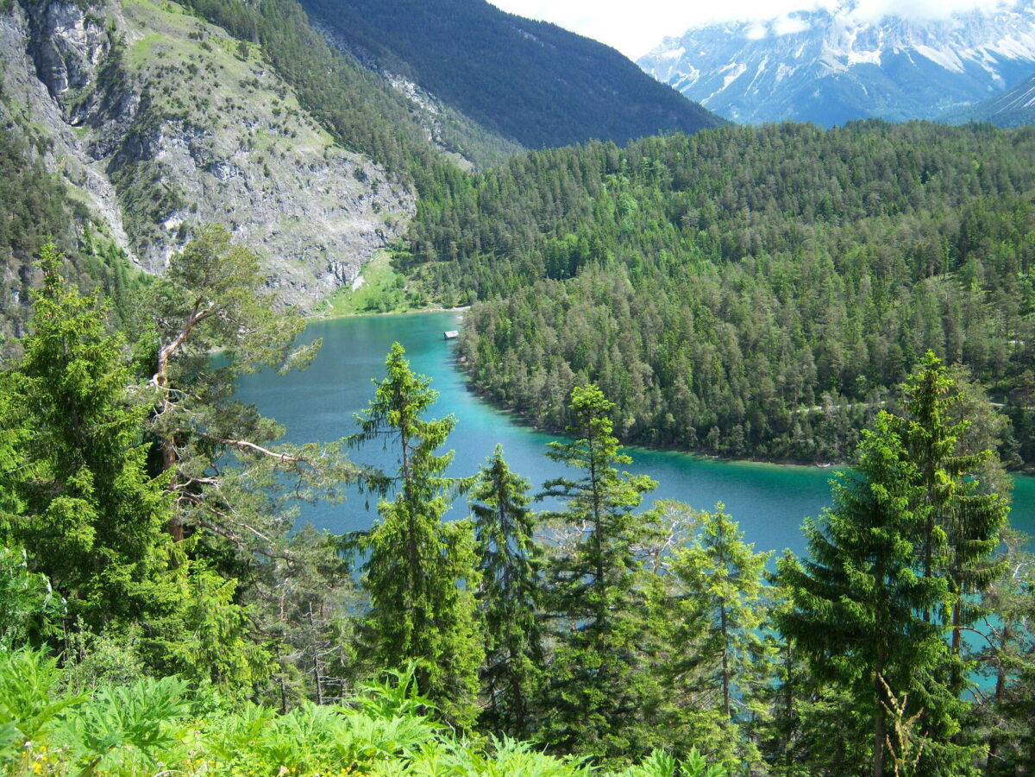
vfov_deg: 39.7
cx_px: 518
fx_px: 1076
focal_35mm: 36
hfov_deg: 51.4
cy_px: 388
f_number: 2.8
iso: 80
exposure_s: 1/500
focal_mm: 7.5
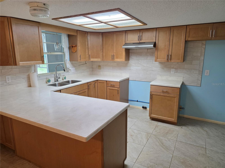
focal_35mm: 23
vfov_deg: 58.9
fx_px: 149
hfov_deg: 73.9
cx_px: 112
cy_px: 84
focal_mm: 6.3
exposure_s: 1/120
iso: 160
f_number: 1.7
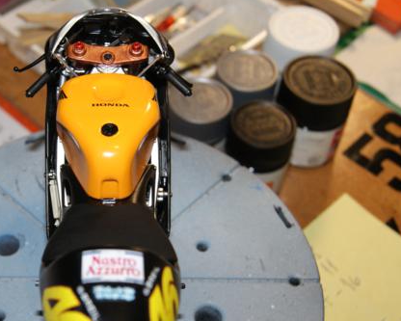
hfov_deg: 28.7
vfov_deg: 23.4
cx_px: 103
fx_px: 772
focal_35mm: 65
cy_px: 201
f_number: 5.6
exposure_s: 1/60
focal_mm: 24
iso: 400
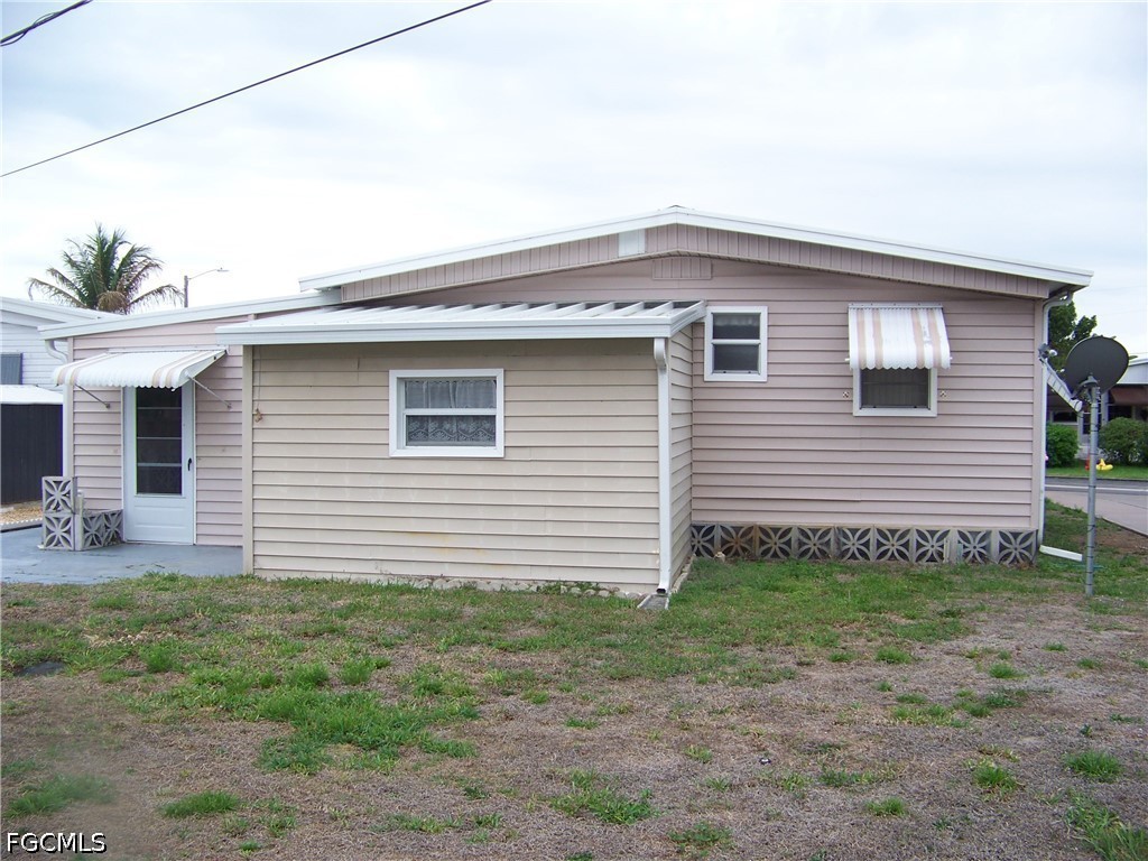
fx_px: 1194
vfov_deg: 39.7
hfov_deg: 51.4
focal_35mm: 36
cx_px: 574
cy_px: 430
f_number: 2.8
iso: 64
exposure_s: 1/100
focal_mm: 5.85
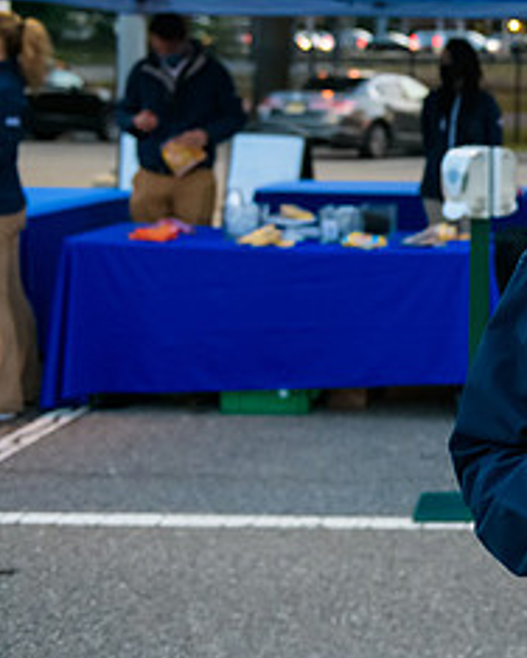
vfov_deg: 23.4
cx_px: 762
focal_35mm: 81
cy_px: 192
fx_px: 1579
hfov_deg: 17.3
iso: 1600
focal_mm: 35
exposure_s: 1/125
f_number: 3.2
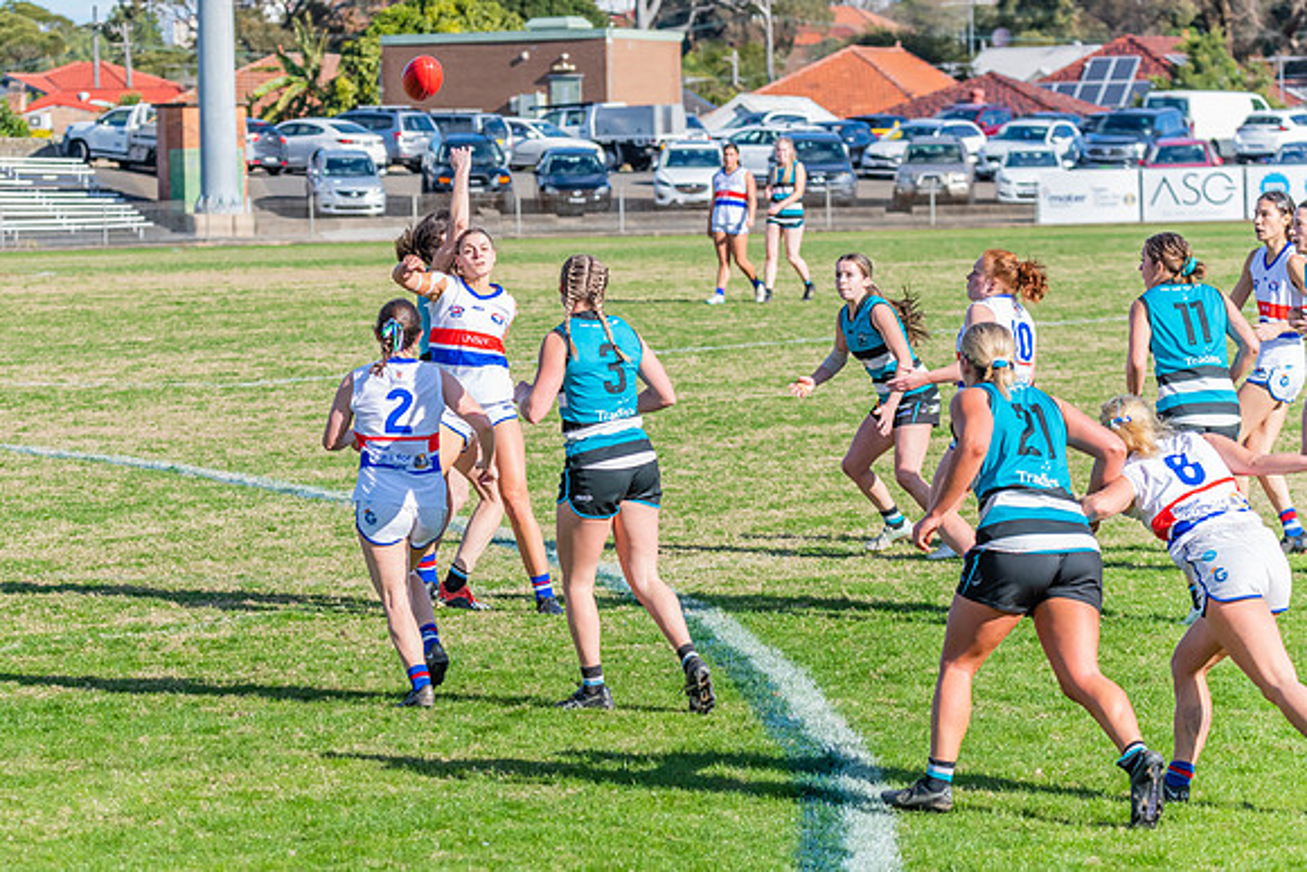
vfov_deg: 7.6
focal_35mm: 181
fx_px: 6566
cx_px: 519
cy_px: 346
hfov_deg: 11.4
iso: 800
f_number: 9
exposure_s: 1/1600
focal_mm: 150
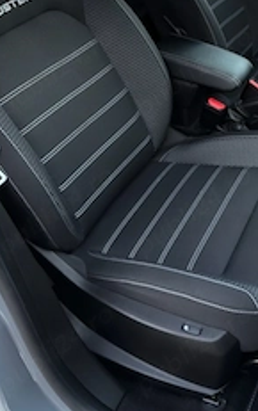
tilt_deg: -31.0
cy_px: 94
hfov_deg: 28.2
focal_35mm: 44
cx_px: 230
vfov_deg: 43.5
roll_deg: -1.5
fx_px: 493
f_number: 1.78
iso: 320
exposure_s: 1/40
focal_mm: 6.76
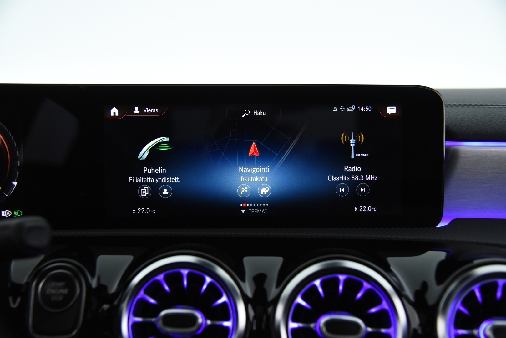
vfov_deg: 35.1
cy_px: 169
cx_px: 253
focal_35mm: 38
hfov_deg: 50.7
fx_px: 534
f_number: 4
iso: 4000
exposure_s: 1/80
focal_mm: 38
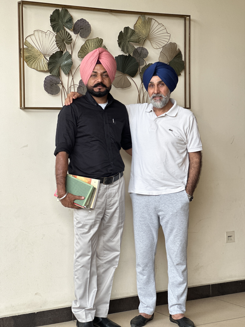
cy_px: 164
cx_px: 122
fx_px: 727
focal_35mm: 77
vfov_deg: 25.3
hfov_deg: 19.1
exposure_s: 1/121
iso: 125
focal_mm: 9
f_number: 2.8
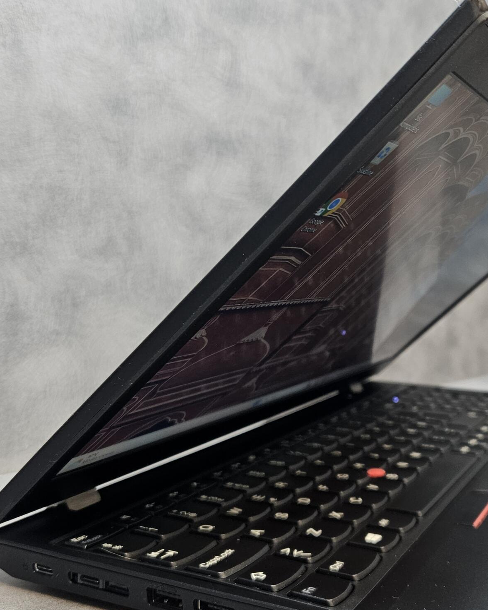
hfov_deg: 37.4
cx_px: 361
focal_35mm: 39
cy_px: 291
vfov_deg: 46.8
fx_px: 704
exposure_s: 1/100
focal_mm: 5.4
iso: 250
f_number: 1.8
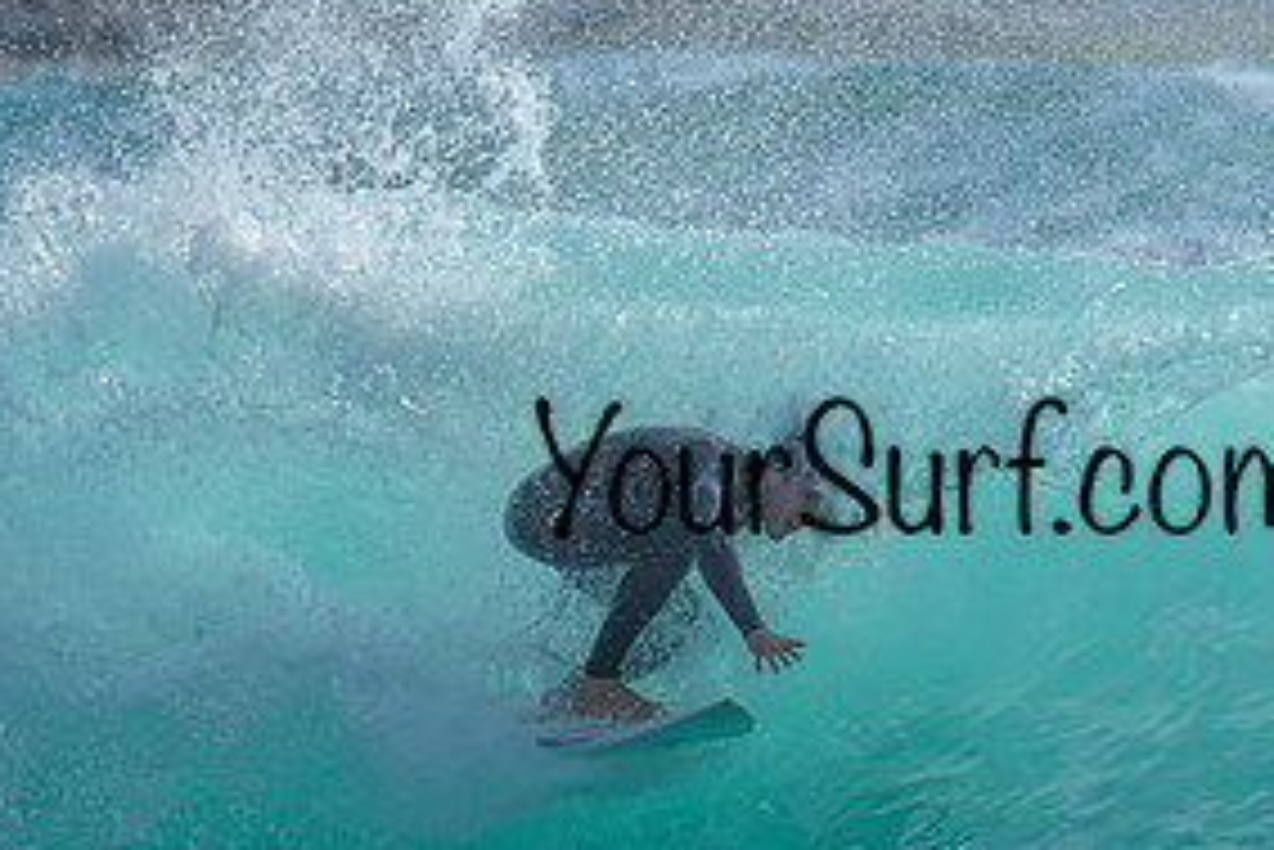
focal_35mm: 1640
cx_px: 999
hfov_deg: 1.3
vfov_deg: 0.8
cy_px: 429
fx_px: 58065
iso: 180
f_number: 6.3
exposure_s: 1/2000
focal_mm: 800
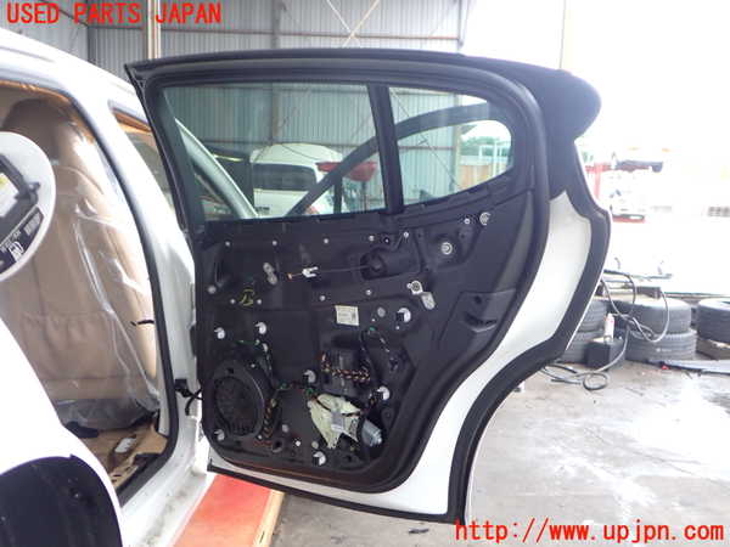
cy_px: 274
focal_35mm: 30
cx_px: 365
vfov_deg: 46.8
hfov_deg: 60.0
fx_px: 633
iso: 200
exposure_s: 1/100
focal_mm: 5.4
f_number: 2.3
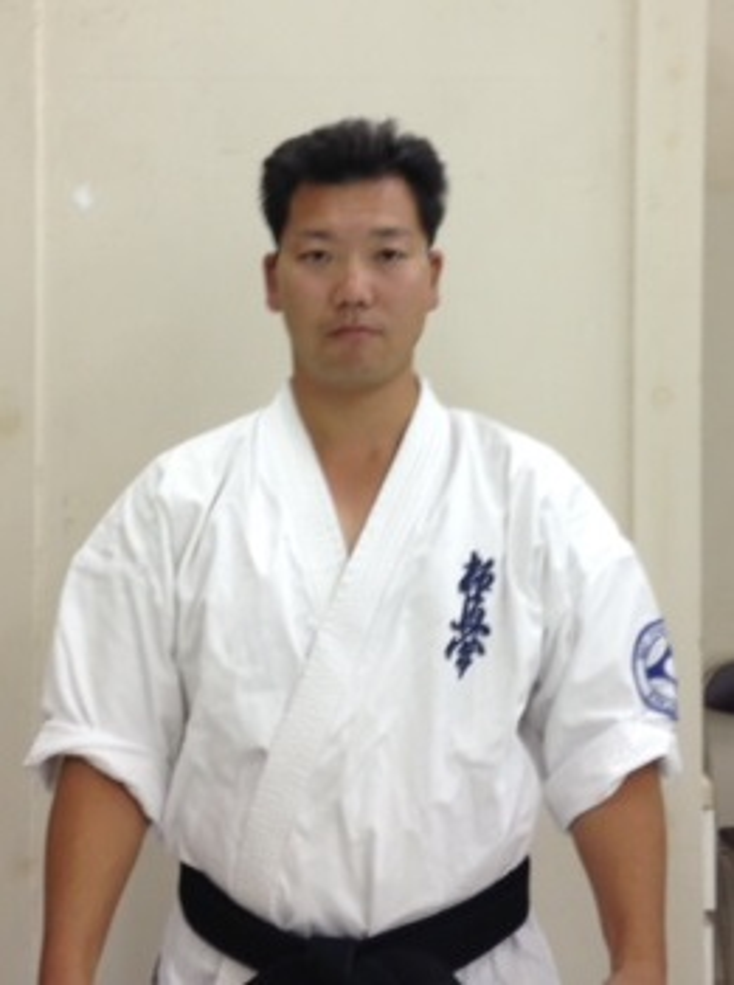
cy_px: 492
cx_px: 367
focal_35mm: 33
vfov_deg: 55.4
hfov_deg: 42.8
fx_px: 936
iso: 50
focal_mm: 4.13
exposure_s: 1/24
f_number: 2.4
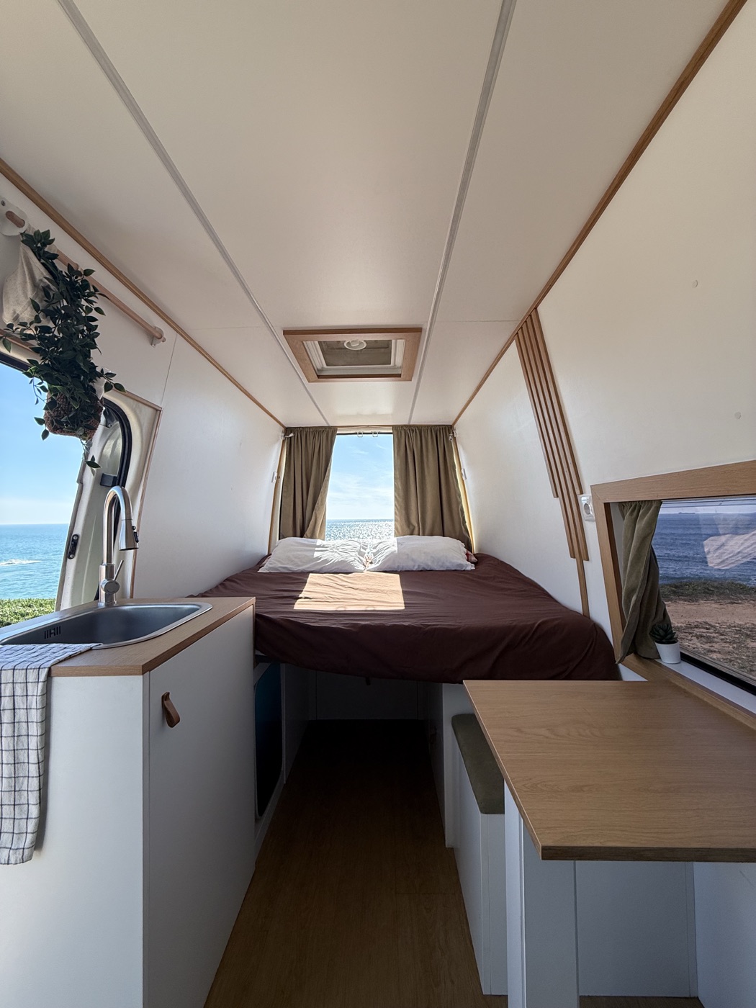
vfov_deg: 102.1
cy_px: 504
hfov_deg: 85.7
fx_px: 408
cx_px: 378
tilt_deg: +2.4
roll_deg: +1.2
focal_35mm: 14
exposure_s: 1/830
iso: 64
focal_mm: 2.22
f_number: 2.2
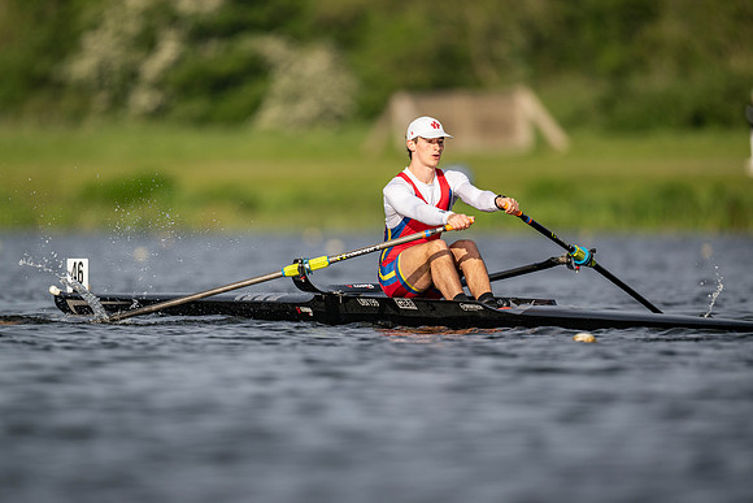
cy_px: 252
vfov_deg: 2.3
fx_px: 12552
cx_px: 376
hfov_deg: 3.4
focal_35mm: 600
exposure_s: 1/2500
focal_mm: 600
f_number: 4
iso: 220
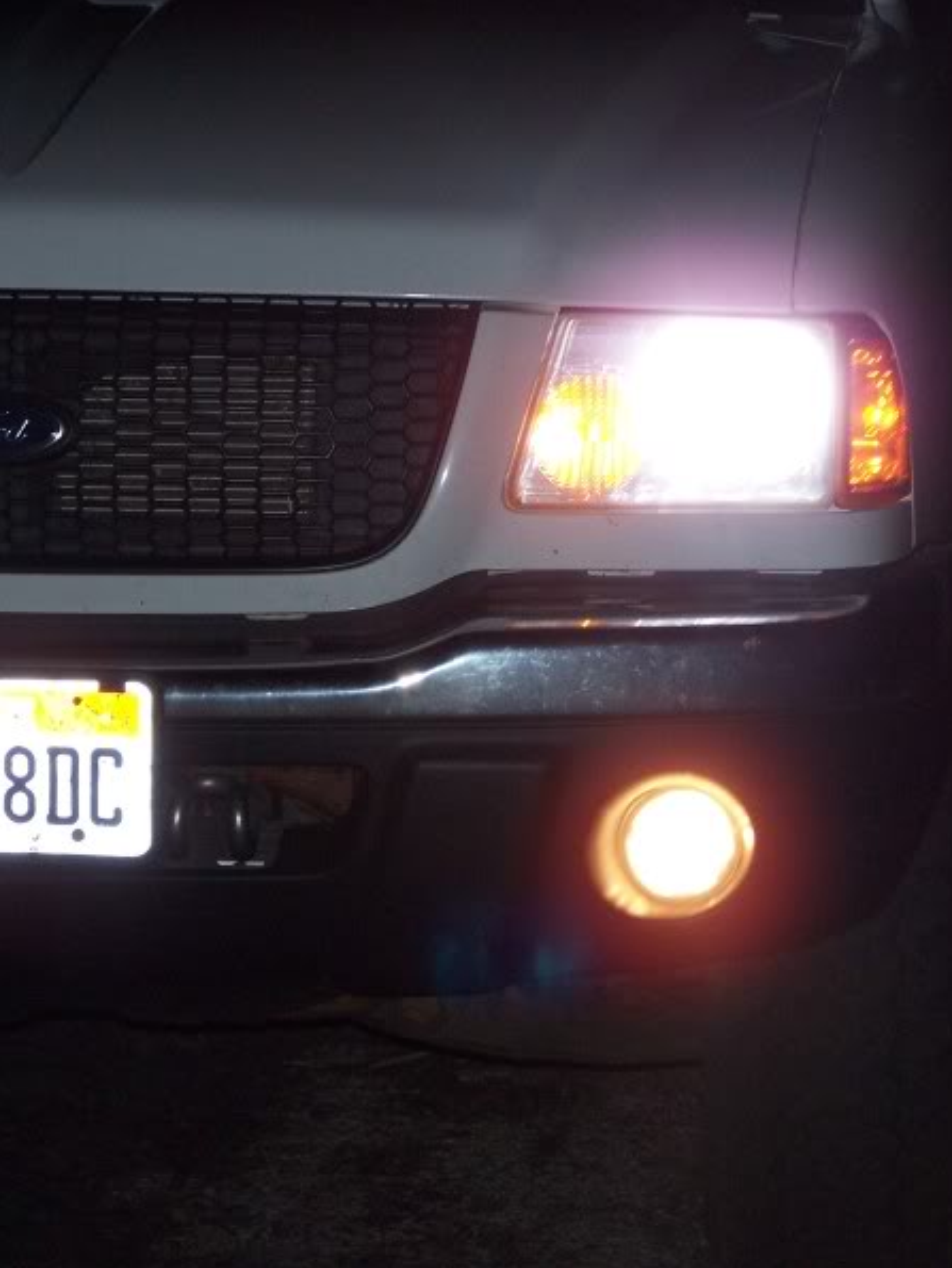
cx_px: 641
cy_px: 637
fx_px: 6300
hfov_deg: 8.6
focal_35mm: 172
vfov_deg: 11.5
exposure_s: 1/90
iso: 140
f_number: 3.2
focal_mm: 21.2
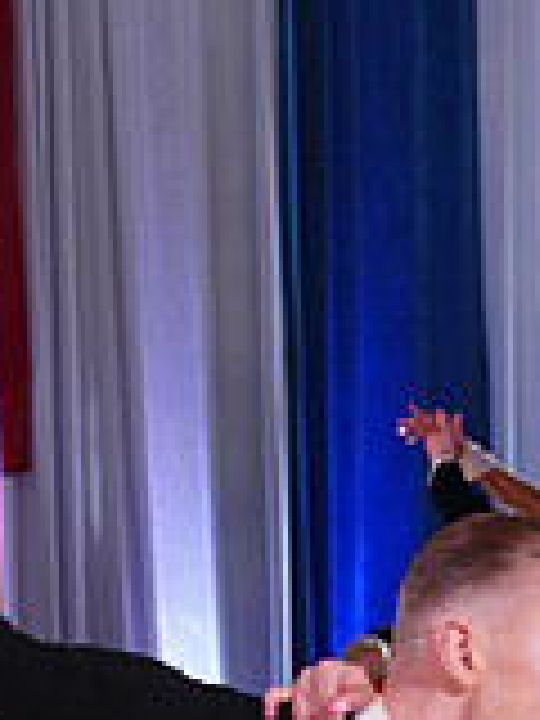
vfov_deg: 7.2
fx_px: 5574
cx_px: 479
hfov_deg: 5.5
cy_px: 1184
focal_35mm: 268
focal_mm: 77
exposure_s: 1/160
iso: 1600
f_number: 5.6
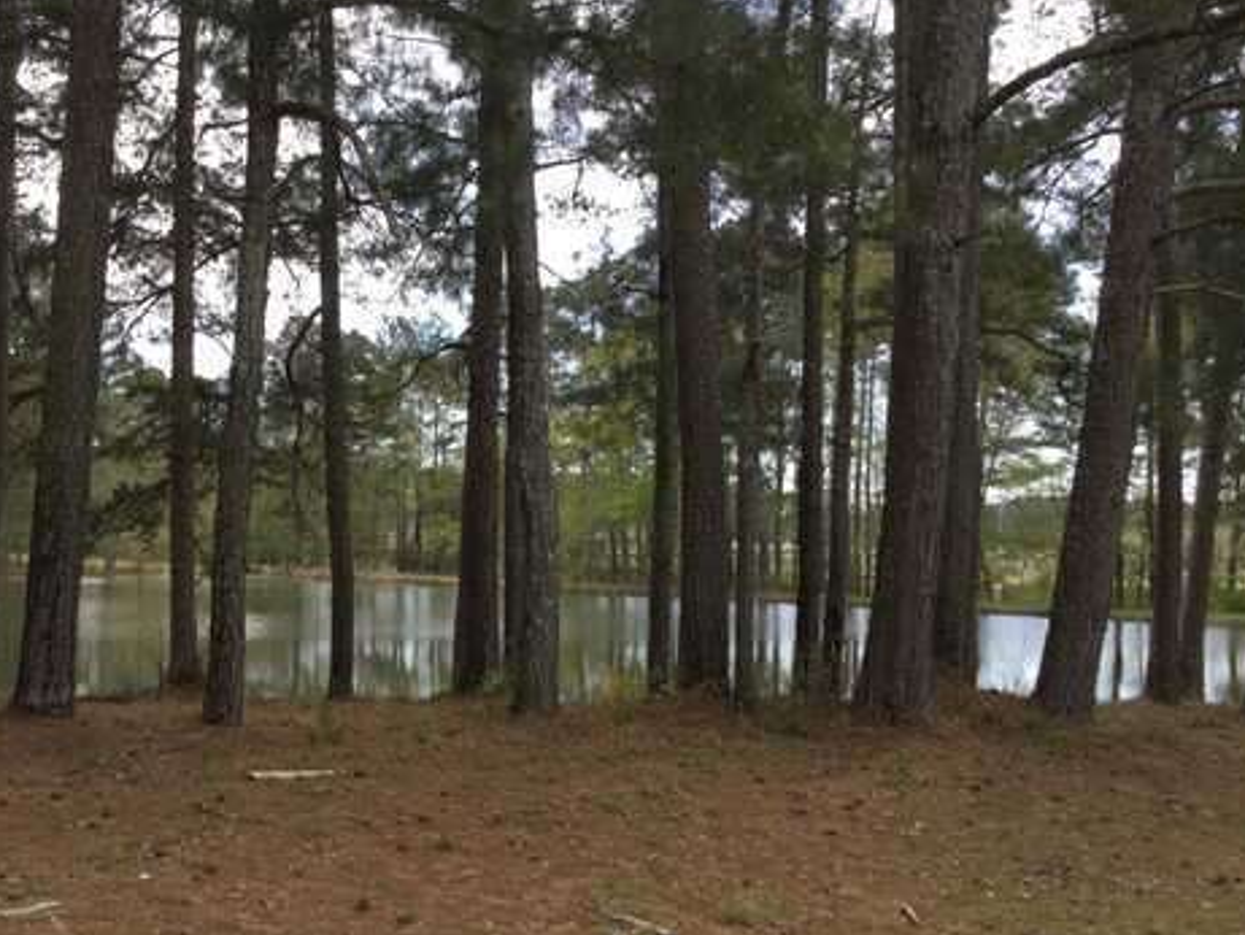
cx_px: 462
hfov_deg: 43.5
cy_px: 532
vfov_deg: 33.6
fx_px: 1547
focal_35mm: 43
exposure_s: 1/327
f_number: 2.4
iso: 25
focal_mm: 3.3
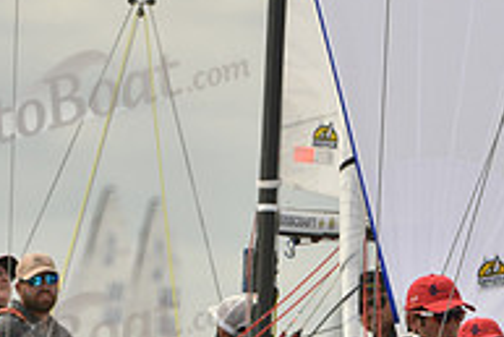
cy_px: 445
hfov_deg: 1.9
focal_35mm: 1080
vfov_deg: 1.3
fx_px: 15131
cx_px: 386
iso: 320
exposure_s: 1/1000
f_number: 9
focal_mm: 360
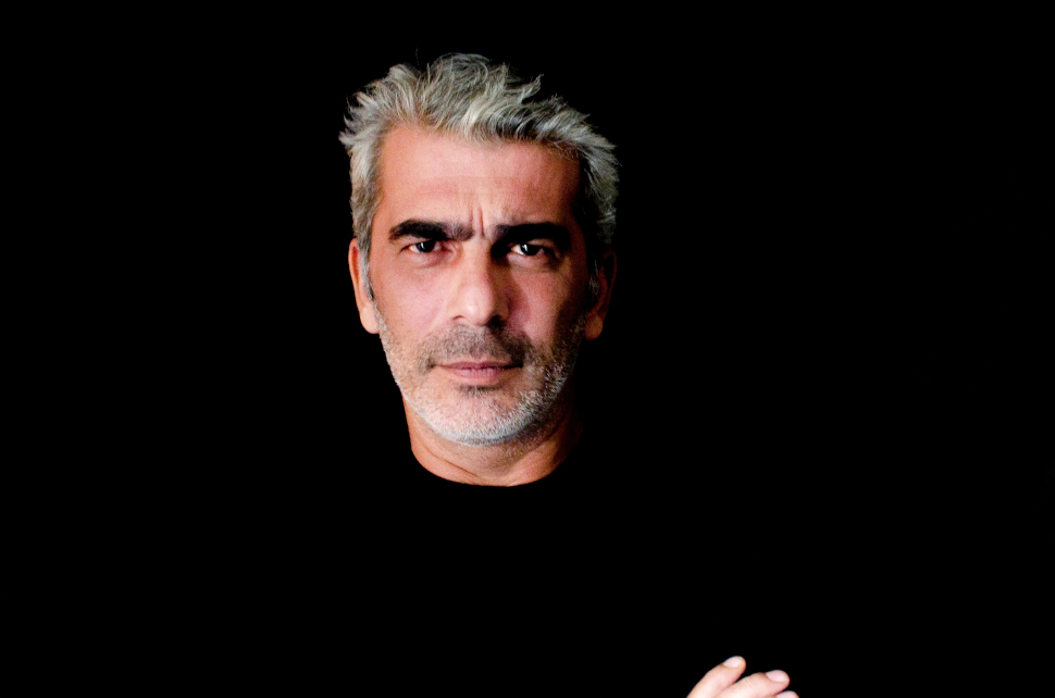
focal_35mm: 52
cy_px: 349
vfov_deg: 25.6
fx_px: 1535
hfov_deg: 37.9
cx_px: 528
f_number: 5
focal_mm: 35
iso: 320
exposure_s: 1/15
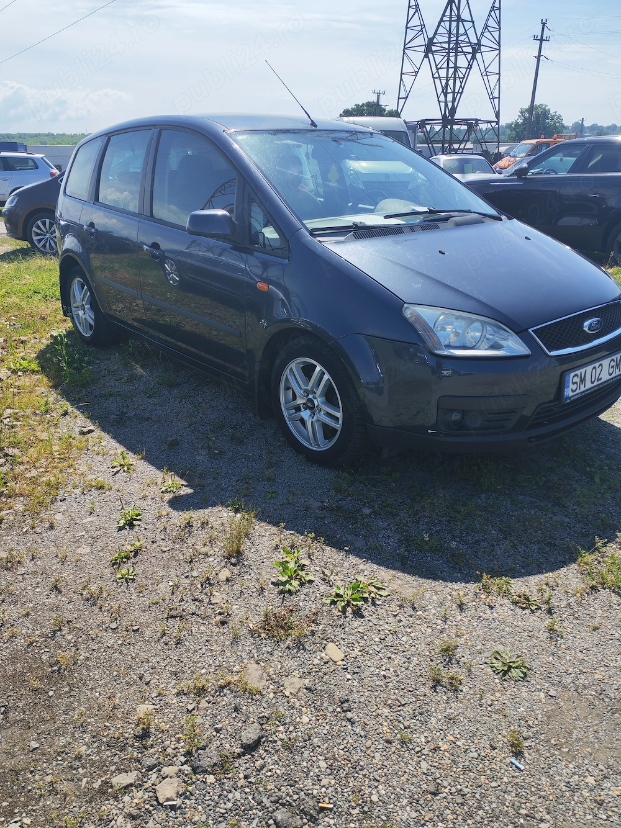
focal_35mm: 27
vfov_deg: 65.3
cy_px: 414
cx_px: 310
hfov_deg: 51.3
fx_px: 646
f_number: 1.9
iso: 50
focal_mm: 6.12
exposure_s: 1/1200
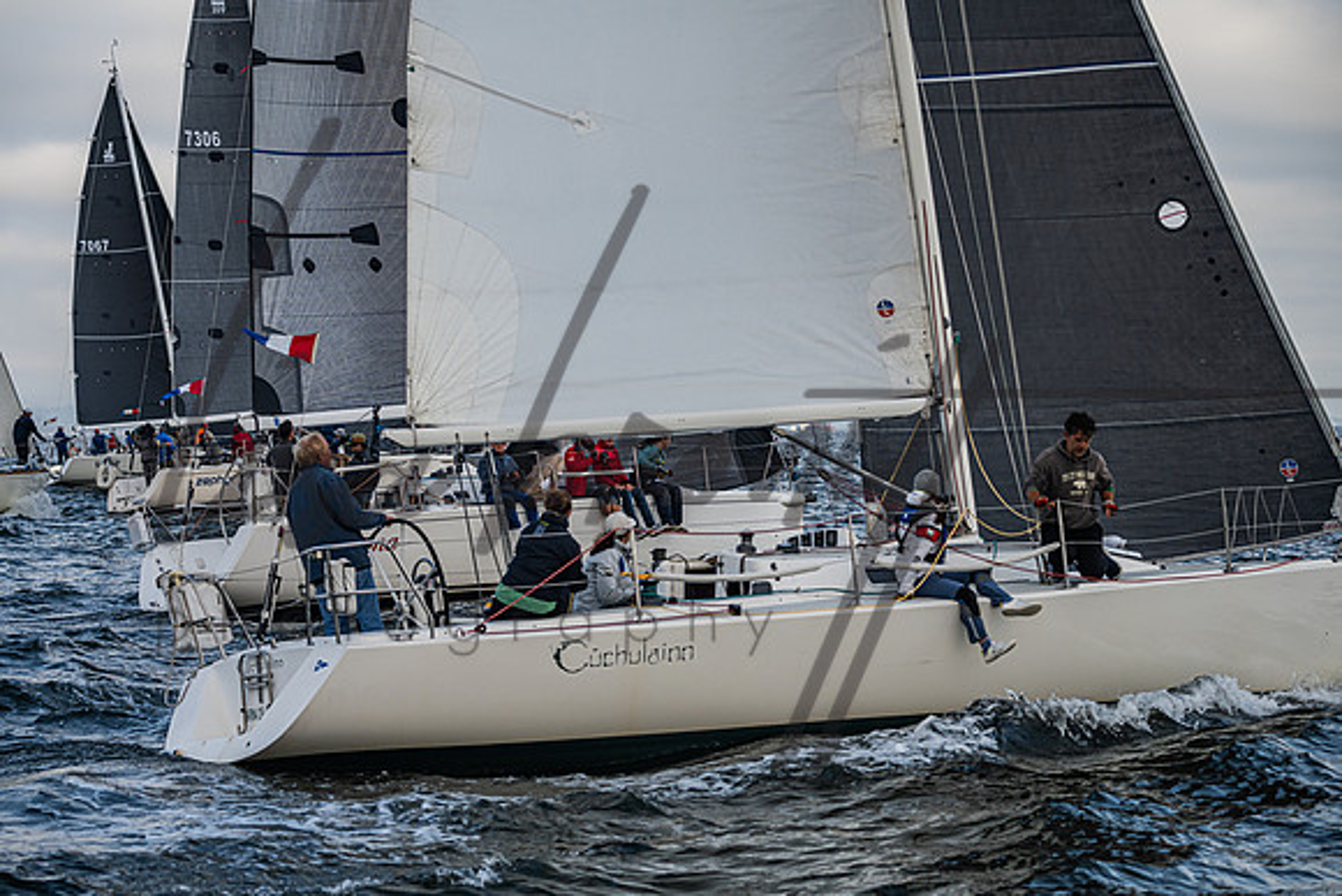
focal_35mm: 104
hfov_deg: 19.6
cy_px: 448
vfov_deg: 13.1
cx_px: 655
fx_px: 3887
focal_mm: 100
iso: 400
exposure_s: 1/1600
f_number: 5.6
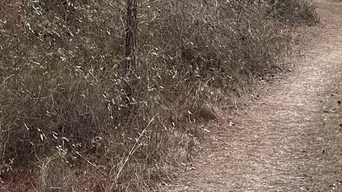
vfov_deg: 10.2
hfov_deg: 19.4
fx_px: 998
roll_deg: +1.3
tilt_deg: +5.9
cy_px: -191
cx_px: 135
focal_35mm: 110
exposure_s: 1/417
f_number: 1.78
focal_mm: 6.86
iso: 80
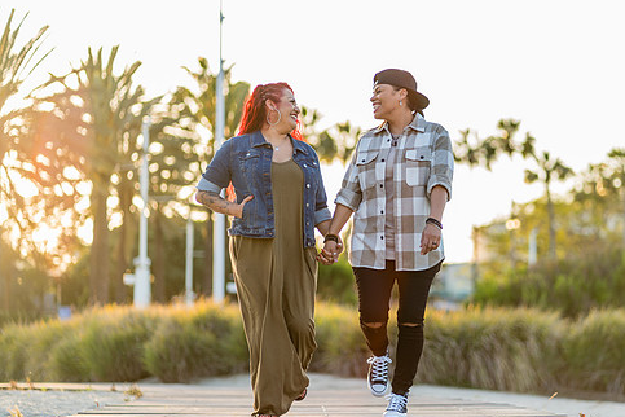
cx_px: 364
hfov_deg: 20.0
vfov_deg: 13.4
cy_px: 205
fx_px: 1771
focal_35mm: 102
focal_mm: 85
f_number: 1.8
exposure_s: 1/400
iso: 100
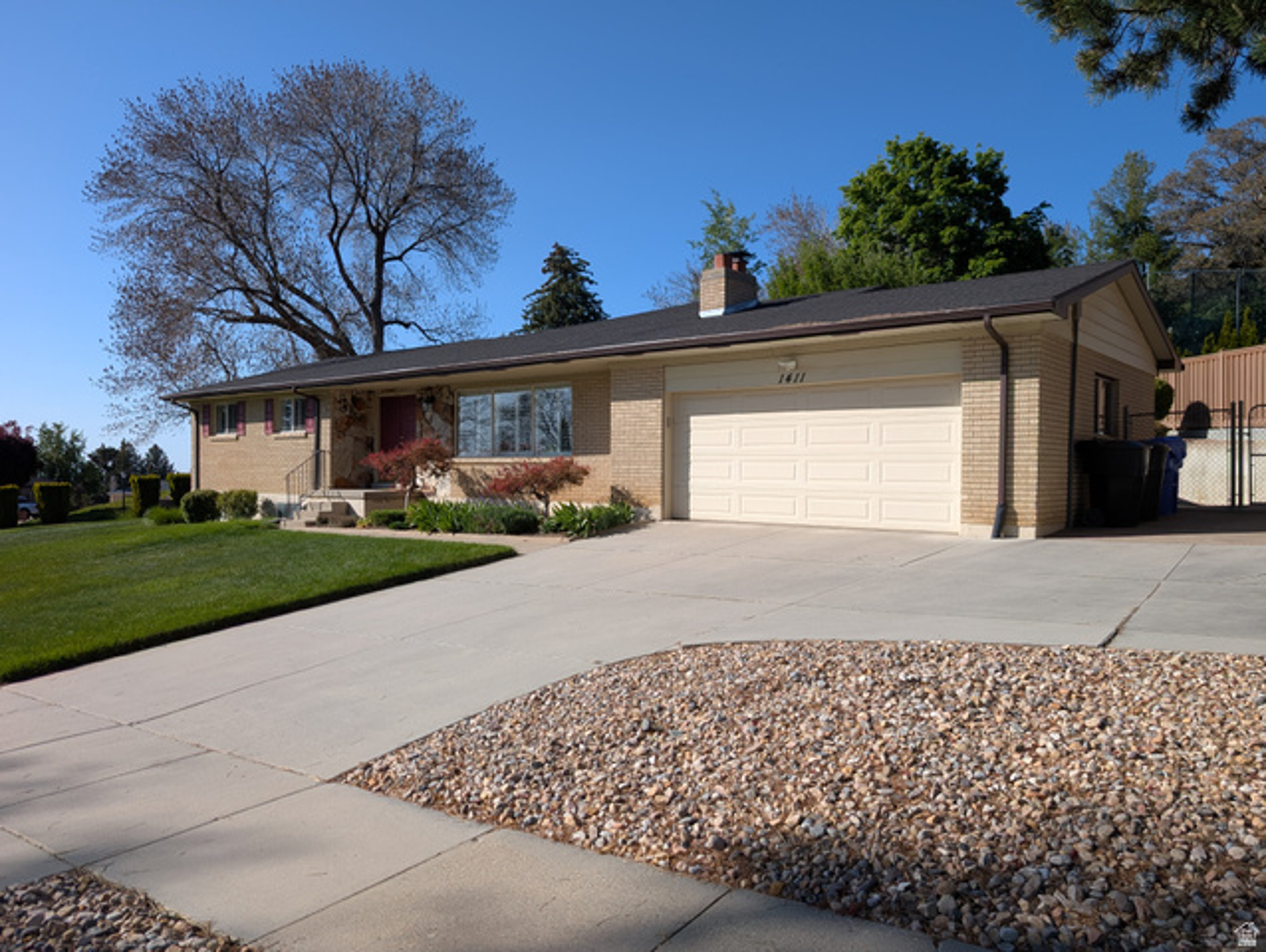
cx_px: 633
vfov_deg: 56.9
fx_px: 879
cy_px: 476
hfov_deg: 71.5
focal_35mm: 24
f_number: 1.68
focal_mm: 6.9
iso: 21
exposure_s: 1/1212
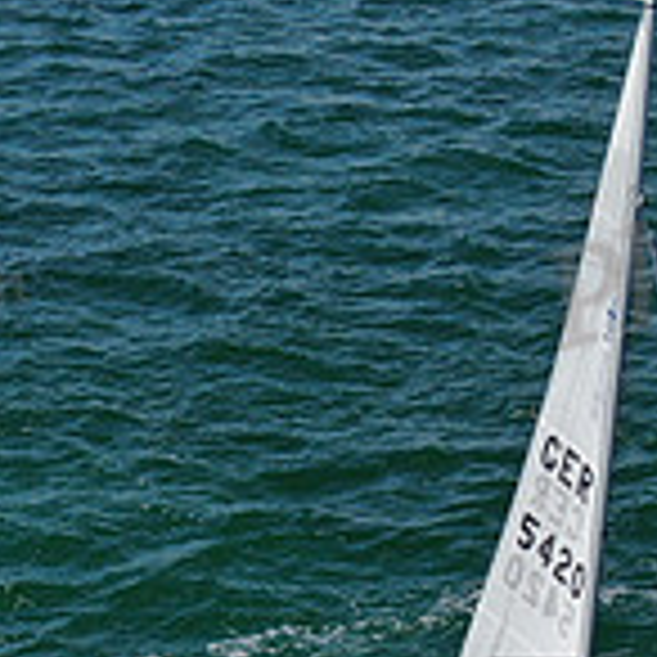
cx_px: 292
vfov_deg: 10.6
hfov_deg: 10.6
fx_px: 3543
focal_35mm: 165
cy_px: 551
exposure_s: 1/1250
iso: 100
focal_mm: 8.42
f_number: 3.8
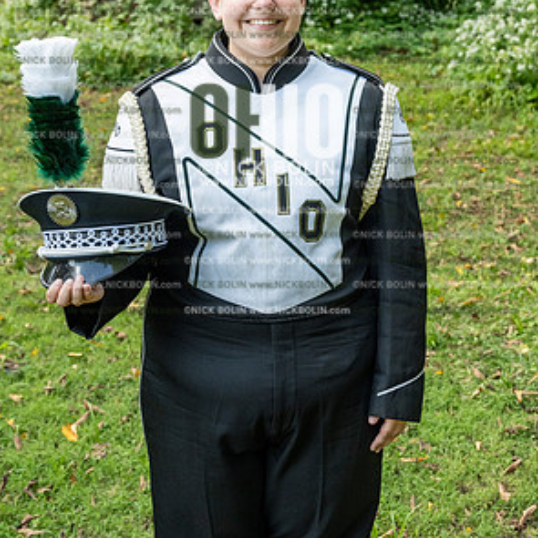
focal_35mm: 57
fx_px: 1002
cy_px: 135
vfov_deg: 29.6
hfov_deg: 30.0
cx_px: 266
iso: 1250
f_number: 5.6
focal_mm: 44
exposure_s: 1/800
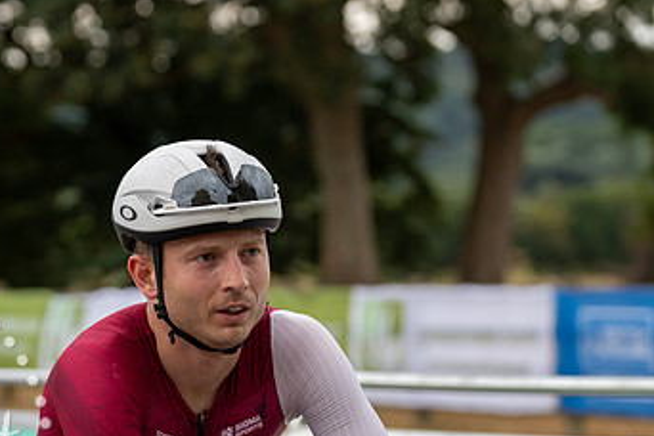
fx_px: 2652
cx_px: 170
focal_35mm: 146
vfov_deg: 9.4
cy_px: 351
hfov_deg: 14.0
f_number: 3.5
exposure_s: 1/1000
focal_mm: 86
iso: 1000
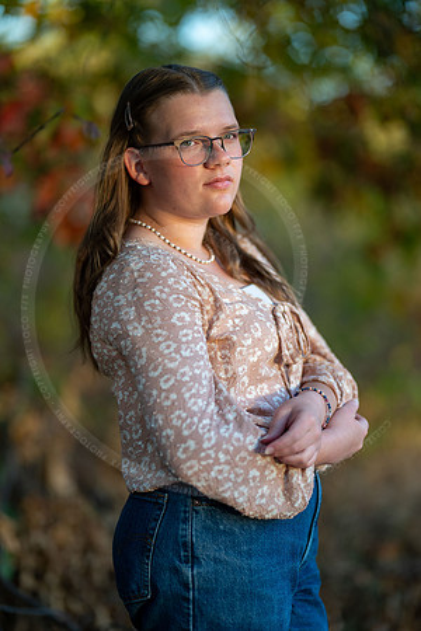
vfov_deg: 23.9
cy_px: 316
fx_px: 1491
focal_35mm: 85
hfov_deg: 16.1
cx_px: 210
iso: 160
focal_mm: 85
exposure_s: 1/640
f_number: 1.2
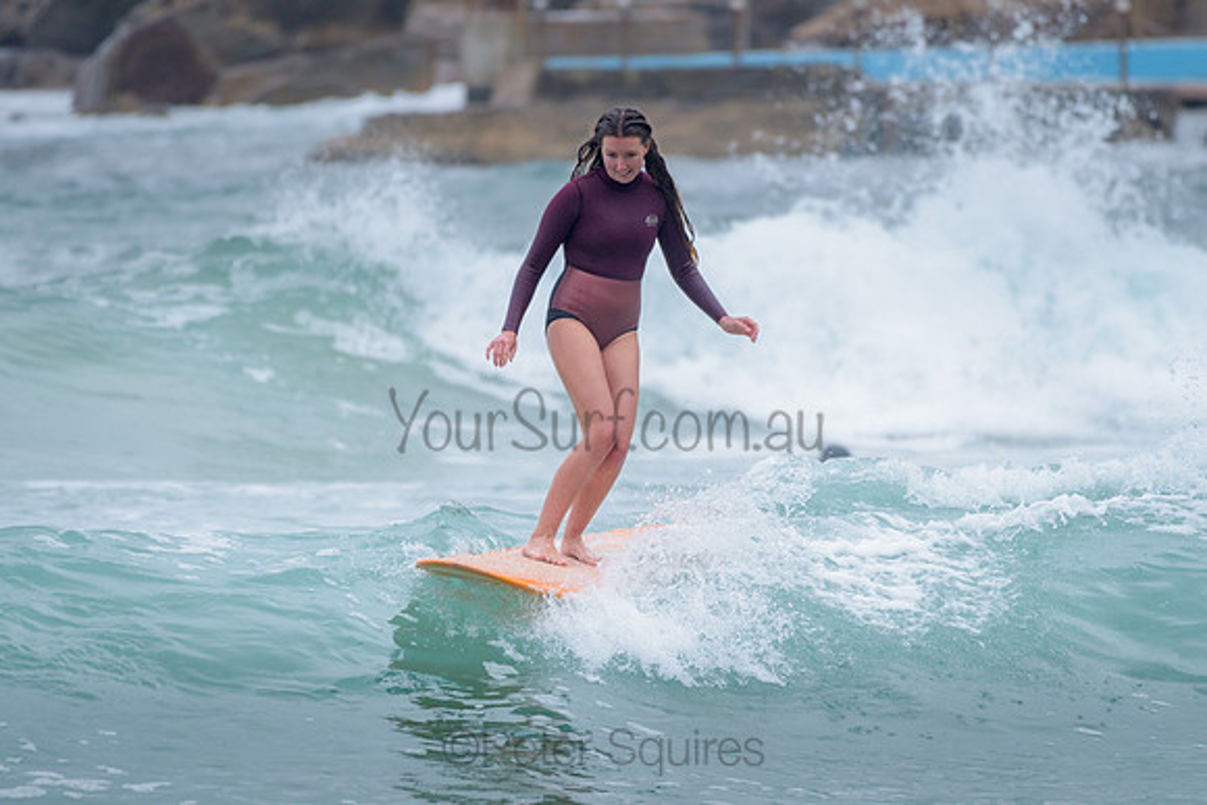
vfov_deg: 2.2
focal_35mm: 613
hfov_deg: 3.4
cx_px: 656
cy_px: 456
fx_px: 20564
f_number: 5.6
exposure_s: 1/800
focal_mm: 500
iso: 400
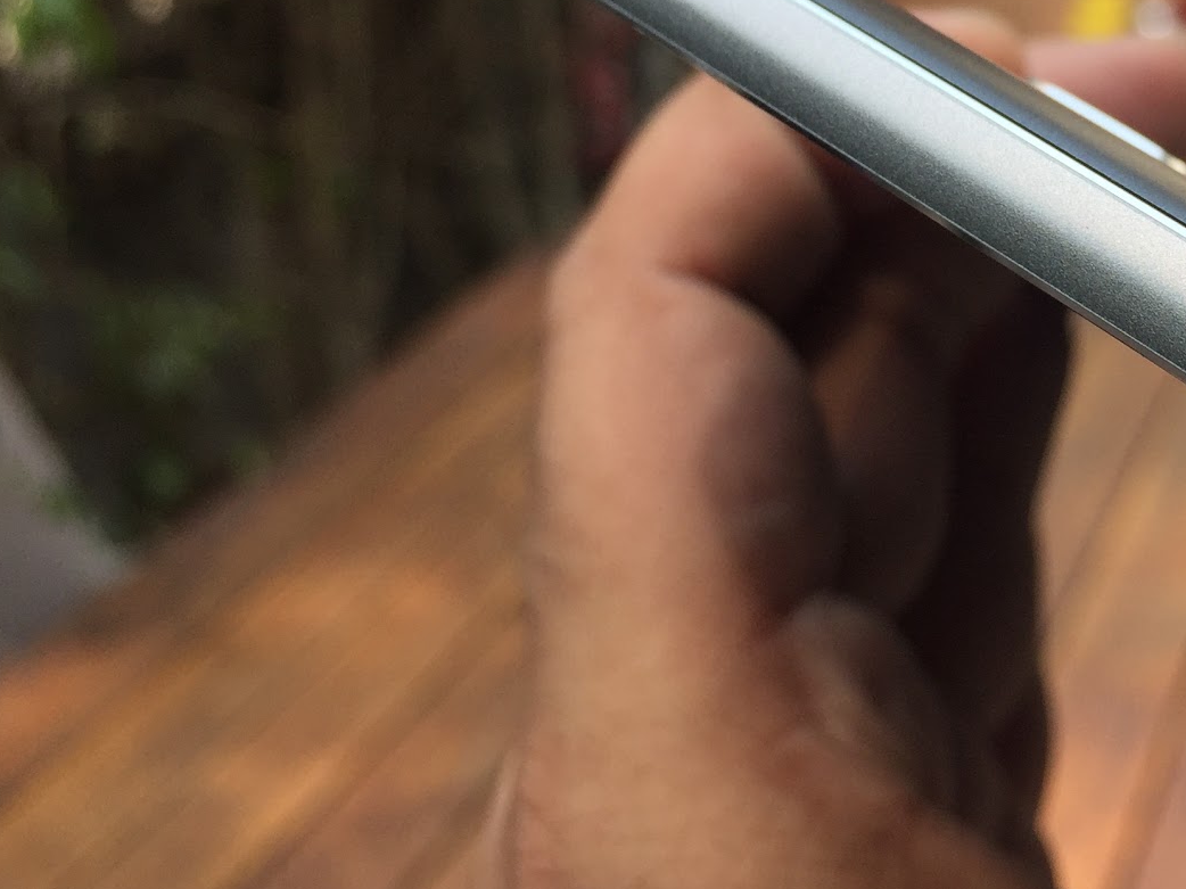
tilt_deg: -19.0
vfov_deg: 25.1
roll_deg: +2.7
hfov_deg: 32.5
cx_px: 1014
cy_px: 149
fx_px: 1952
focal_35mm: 57
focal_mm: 4.15
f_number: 2.2
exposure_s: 1/694
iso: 32
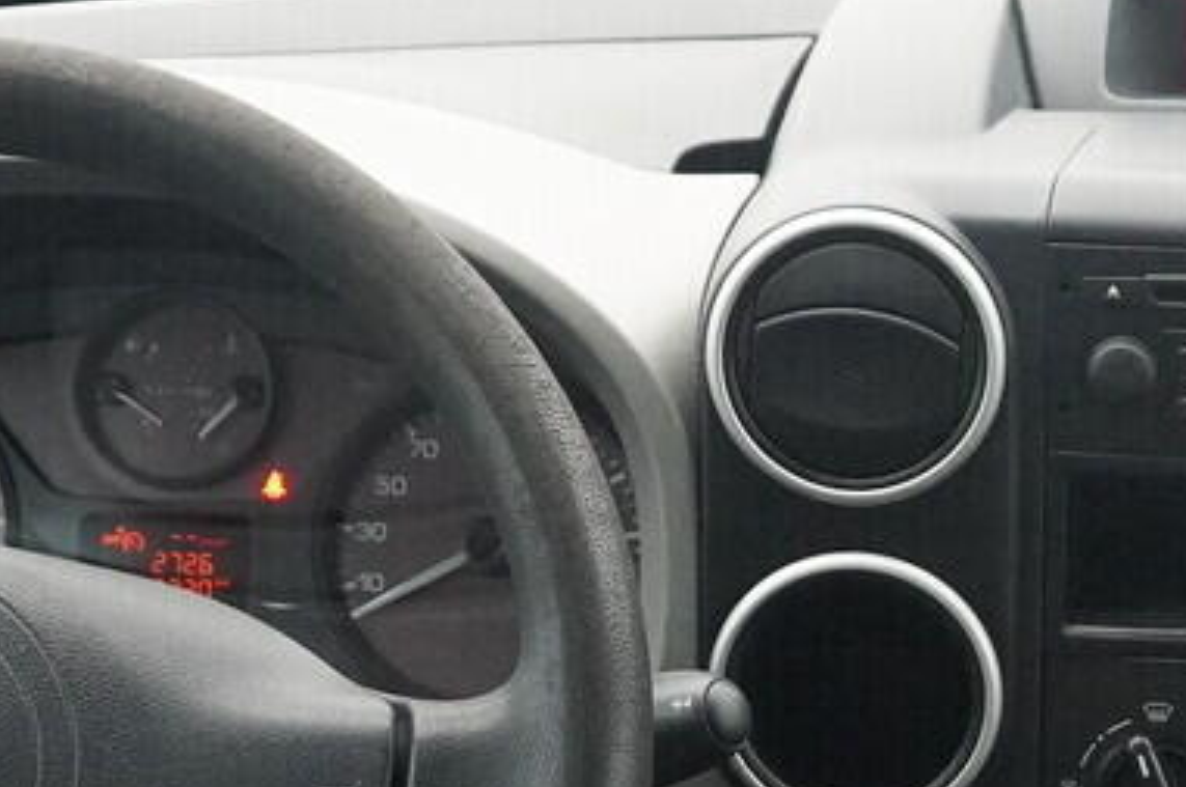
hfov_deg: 14.7
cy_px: 776
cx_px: 1307
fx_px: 4475
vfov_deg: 10.0
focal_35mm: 136
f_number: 5.6
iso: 6400
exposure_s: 1/320
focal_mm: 24
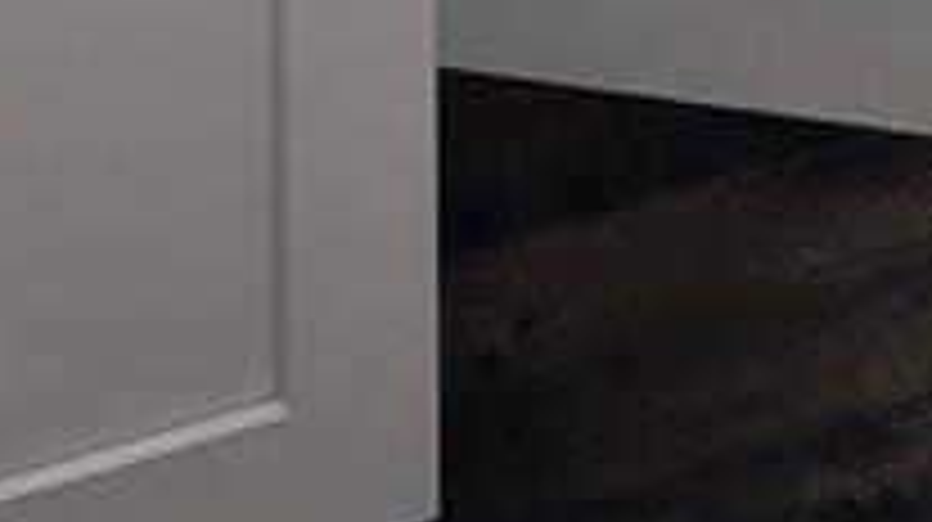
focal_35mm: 76
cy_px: -1192
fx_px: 1876
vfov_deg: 10.0
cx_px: 331
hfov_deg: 27.8
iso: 83
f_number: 1.7
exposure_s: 1/120
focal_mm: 2.02
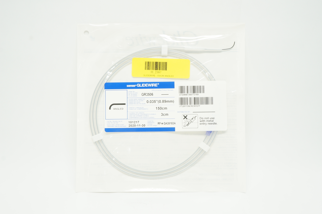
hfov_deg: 51.3
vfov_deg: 35.4
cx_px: 161
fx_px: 335
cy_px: 107
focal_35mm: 38
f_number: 11
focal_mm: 25
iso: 400
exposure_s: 1/15
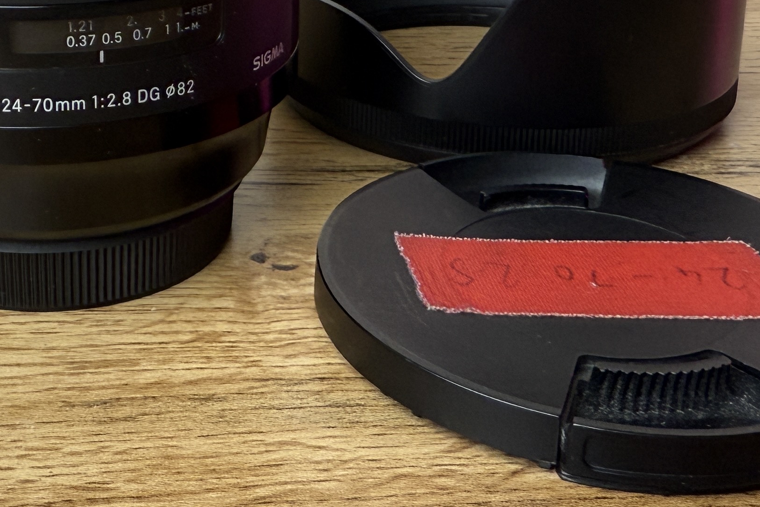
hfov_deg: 31.9
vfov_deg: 20.8
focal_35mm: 62
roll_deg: +0.6
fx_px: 1309
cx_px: 217
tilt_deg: -14.5
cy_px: -52
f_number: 2.2
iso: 125
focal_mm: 2.22
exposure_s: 1/130
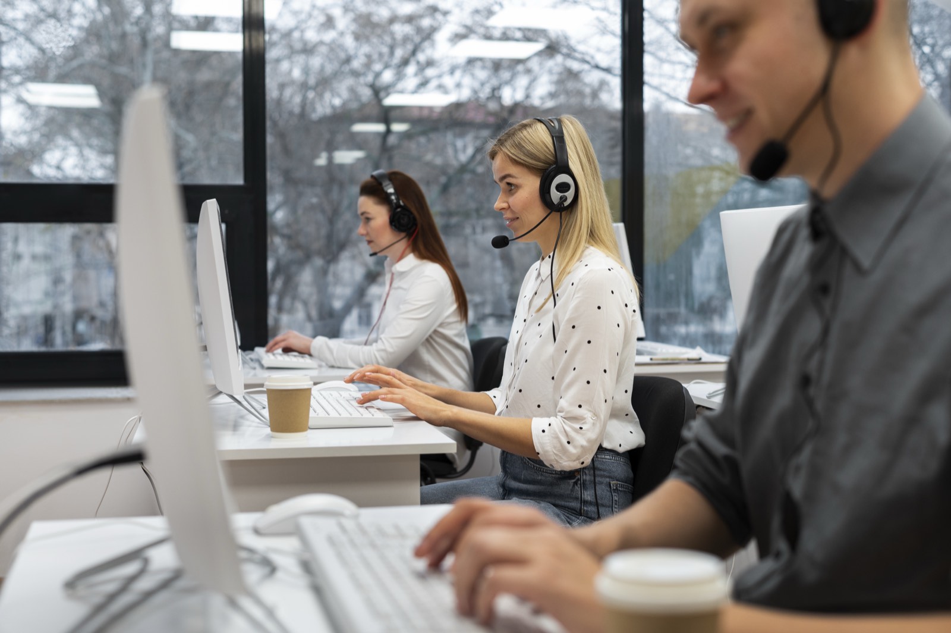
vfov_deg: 26.9
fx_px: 1320
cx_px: 476
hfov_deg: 39.6
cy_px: 316
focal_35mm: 50
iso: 800
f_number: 3.2
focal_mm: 50
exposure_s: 1/250
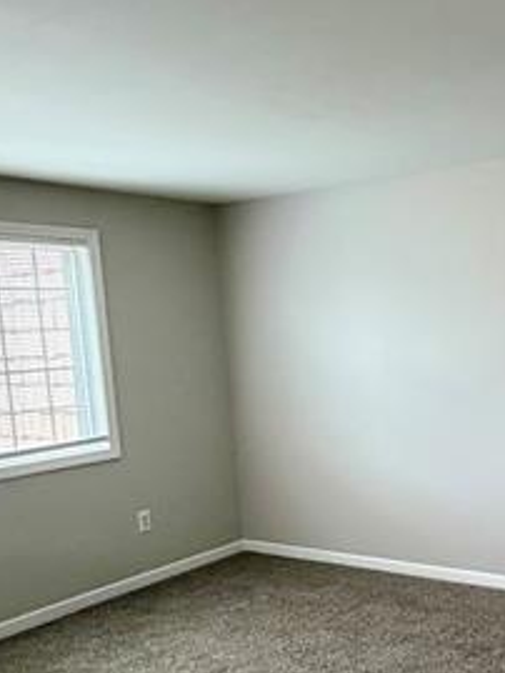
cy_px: 435
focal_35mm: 40
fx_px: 777
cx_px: 470
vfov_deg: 46.2
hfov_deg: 33.7
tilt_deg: -7.7
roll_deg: +2.0
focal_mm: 2.22
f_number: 2.2
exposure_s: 1/60
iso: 500
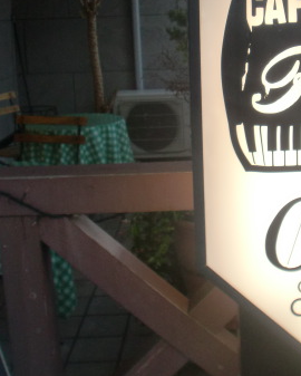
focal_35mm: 63
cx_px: 259
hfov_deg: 23.7
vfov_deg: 29.7
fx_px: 701
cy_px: 110
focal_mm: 5.58
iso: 64
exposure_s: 1/60
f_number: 2.8
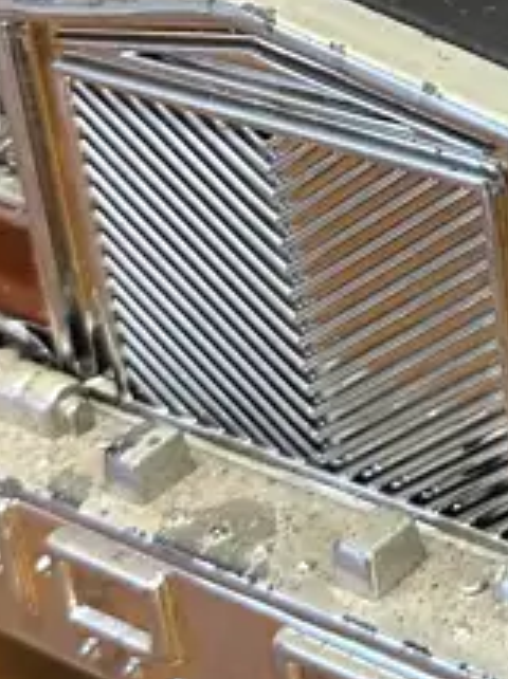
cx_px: 800
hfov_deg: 12.2
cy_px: -108
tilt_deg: -20.6
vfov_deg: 16.5
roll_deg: +2.6
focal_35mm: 115
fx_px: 2255
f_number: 1.78
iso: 320
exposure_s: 1/50
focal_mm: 6.86
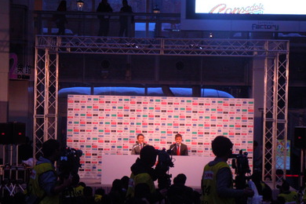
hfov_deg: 15.8
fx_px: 1105
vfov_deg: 10.5
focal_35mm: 130
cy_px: 116
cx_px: 146
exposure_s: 1/250
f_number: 4.6
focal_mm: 20.9
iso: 500
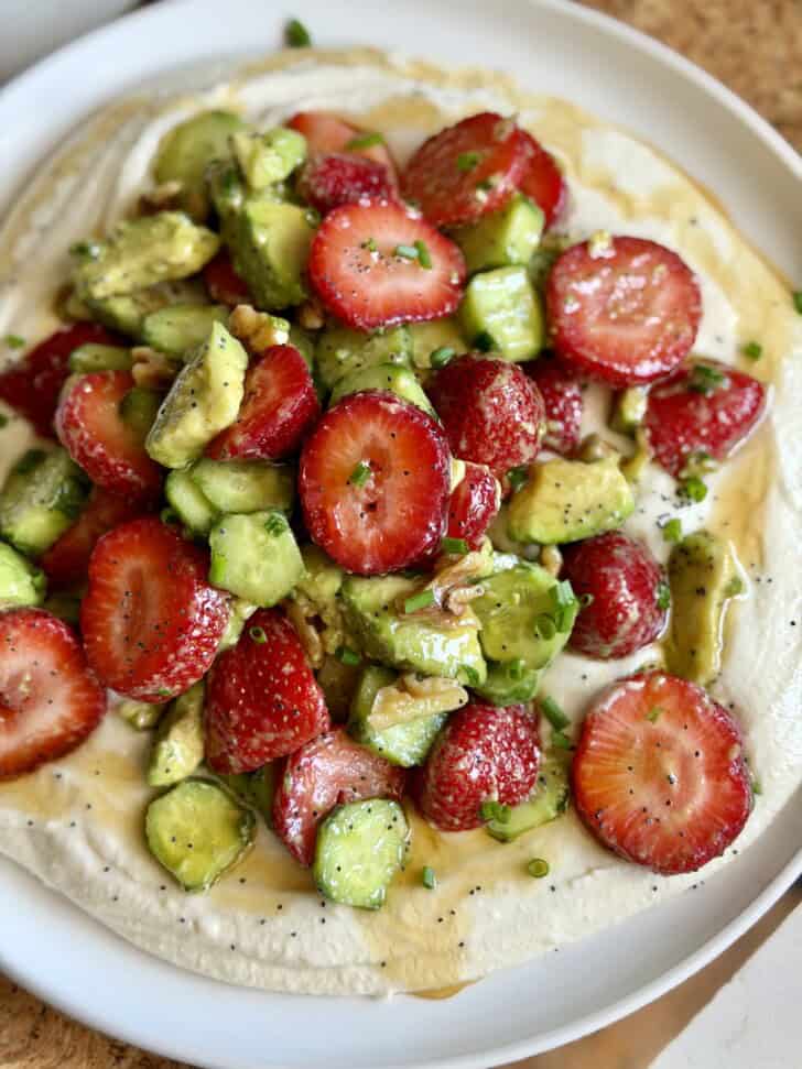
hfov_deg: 30.3
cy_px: 534
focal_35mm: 48
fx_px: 1483
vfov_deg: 39.7
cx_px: 401
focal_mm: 6.8
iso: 100
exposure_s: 1/107
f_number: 1.8
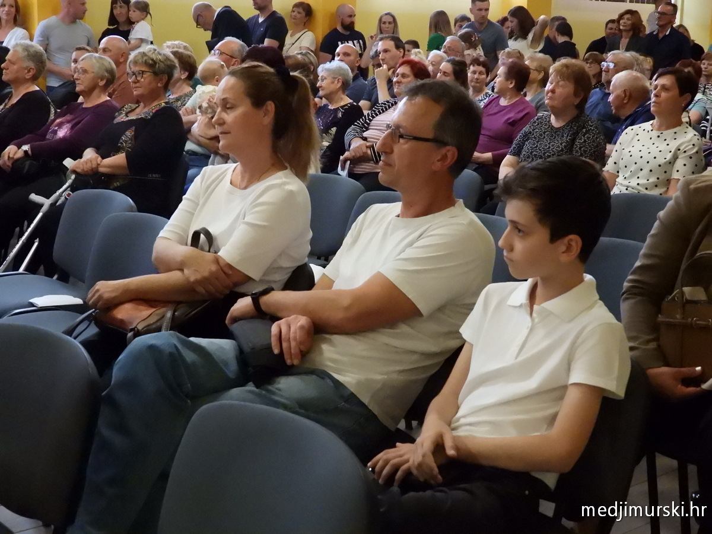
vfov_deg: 26.6
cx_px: 356
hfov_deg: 34.9
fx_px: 1131
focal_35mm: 55
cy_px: 267
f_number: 3.5
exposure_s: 1/200
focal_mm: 9.8
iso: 3200
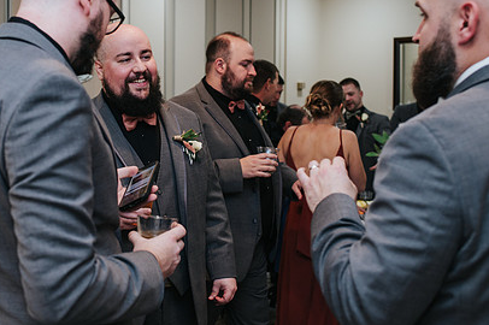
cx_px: 158
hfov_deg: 39.1
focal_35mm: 50
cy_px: 138
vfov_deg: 26.9
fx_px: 679
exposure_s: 1/200
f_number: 3.2
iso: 800
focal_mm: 35
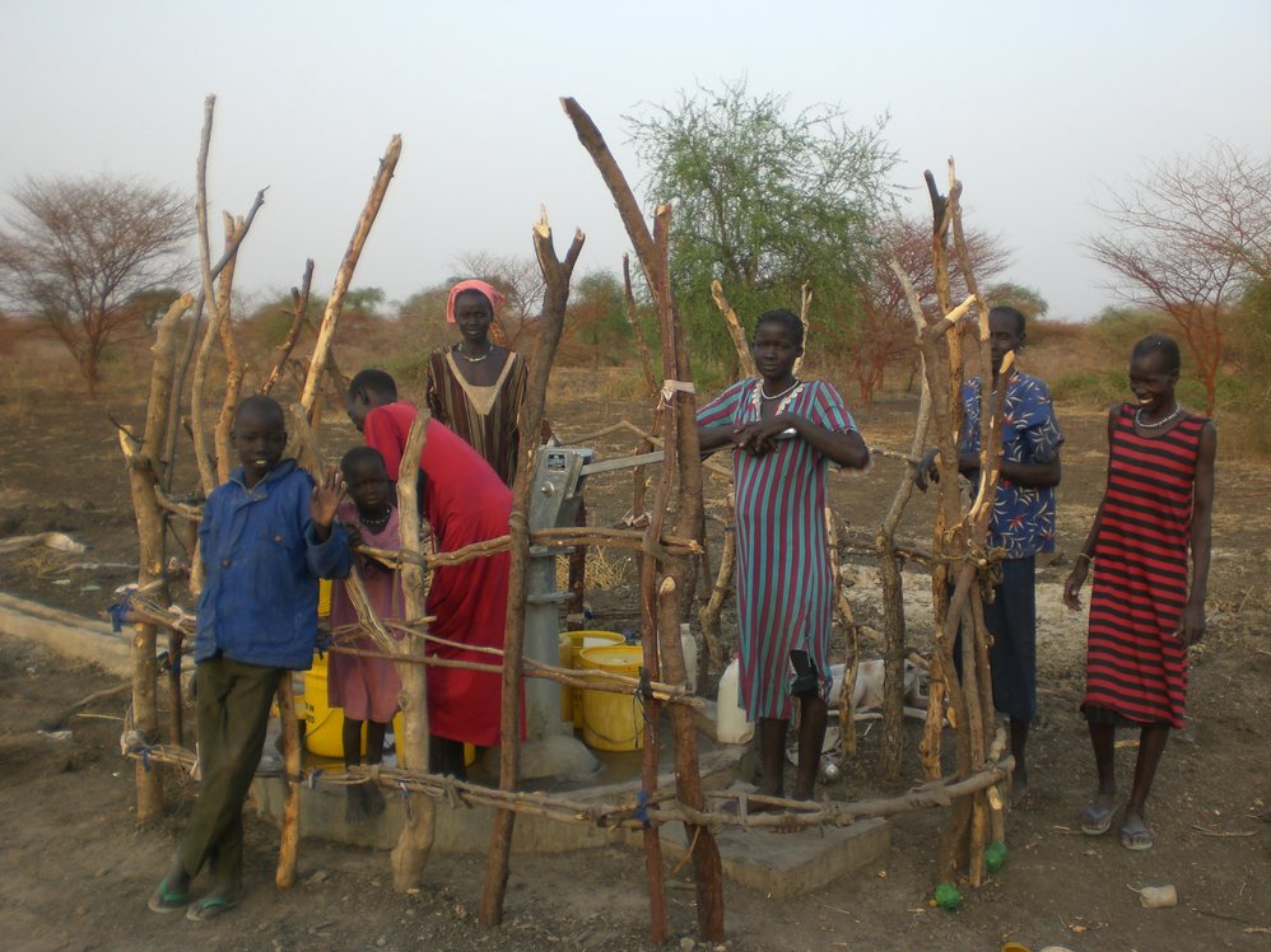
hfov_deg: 47.9
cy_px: 475
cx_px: 632
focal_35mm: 39
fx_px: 1432
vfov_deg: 36.8
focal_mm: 6.3
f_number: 3.1
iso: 50
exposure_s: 1/160
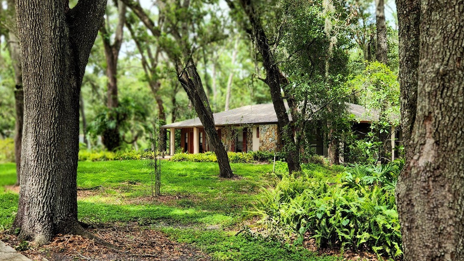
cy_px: 165
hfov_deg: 54.0
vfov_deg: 31.8
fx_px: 455
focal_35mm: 37
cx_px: 238
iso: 20
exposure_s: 1/244
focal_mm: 5.4
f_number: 1.8
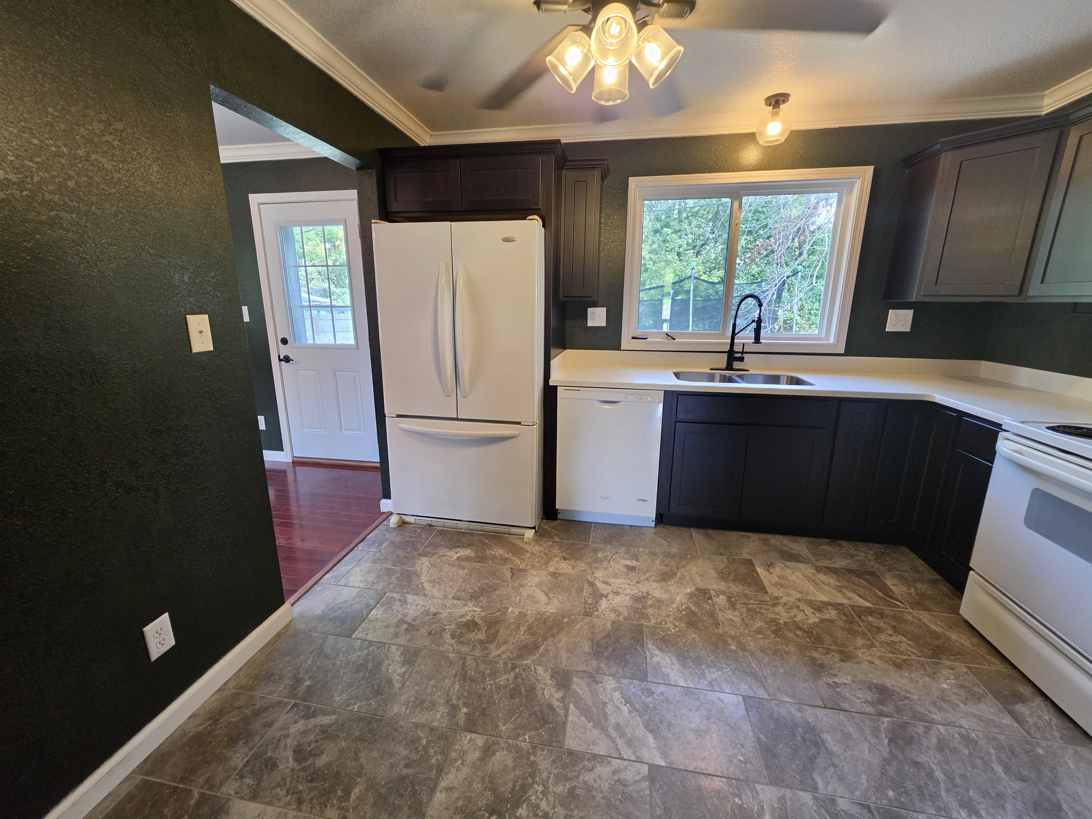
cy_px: 410
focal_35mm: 13
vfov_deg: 89.9
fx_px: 410
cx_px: 546
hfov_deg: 106.2
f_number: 1.9
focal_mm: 2.2
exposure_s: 1/120
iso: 250
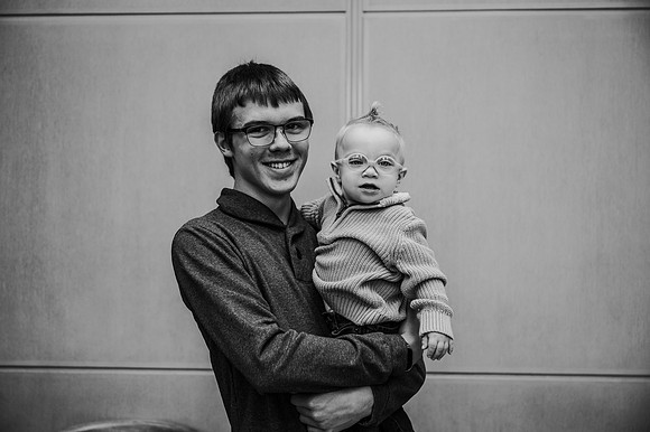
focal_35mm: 51
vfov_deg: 26.5
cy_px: 216
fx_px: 920
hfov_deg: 38.9
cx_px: 325
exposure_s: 1/200
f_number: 3.5
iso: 640
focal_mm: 51
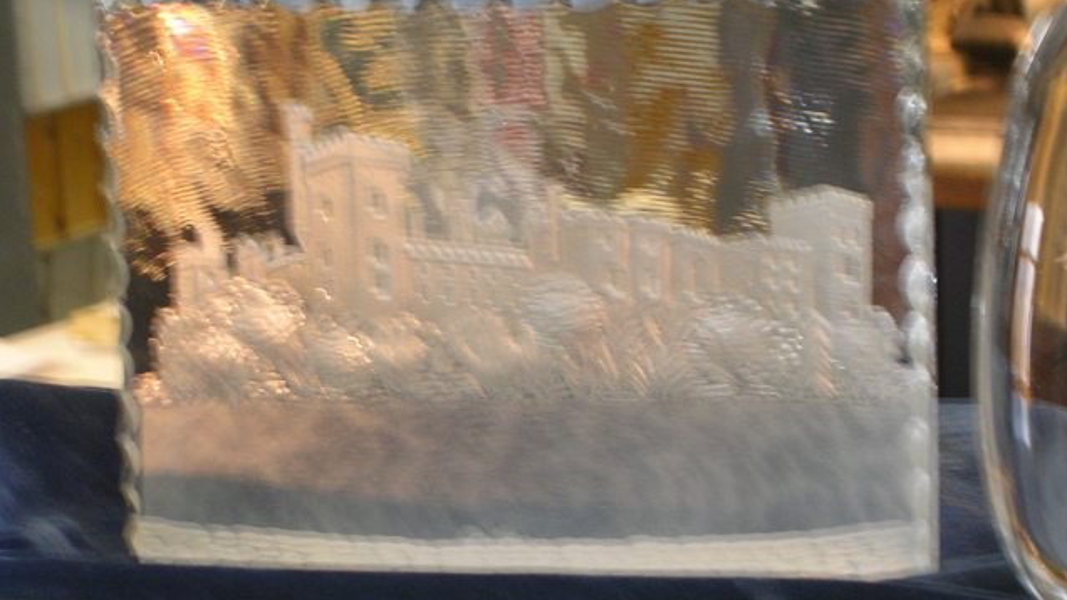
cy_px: 399
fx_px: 3565
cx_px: 535
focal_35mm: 126
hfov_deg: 17.0
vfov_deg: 9.6
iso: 100
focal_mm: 17.4
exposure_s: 1/5
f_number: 4.9
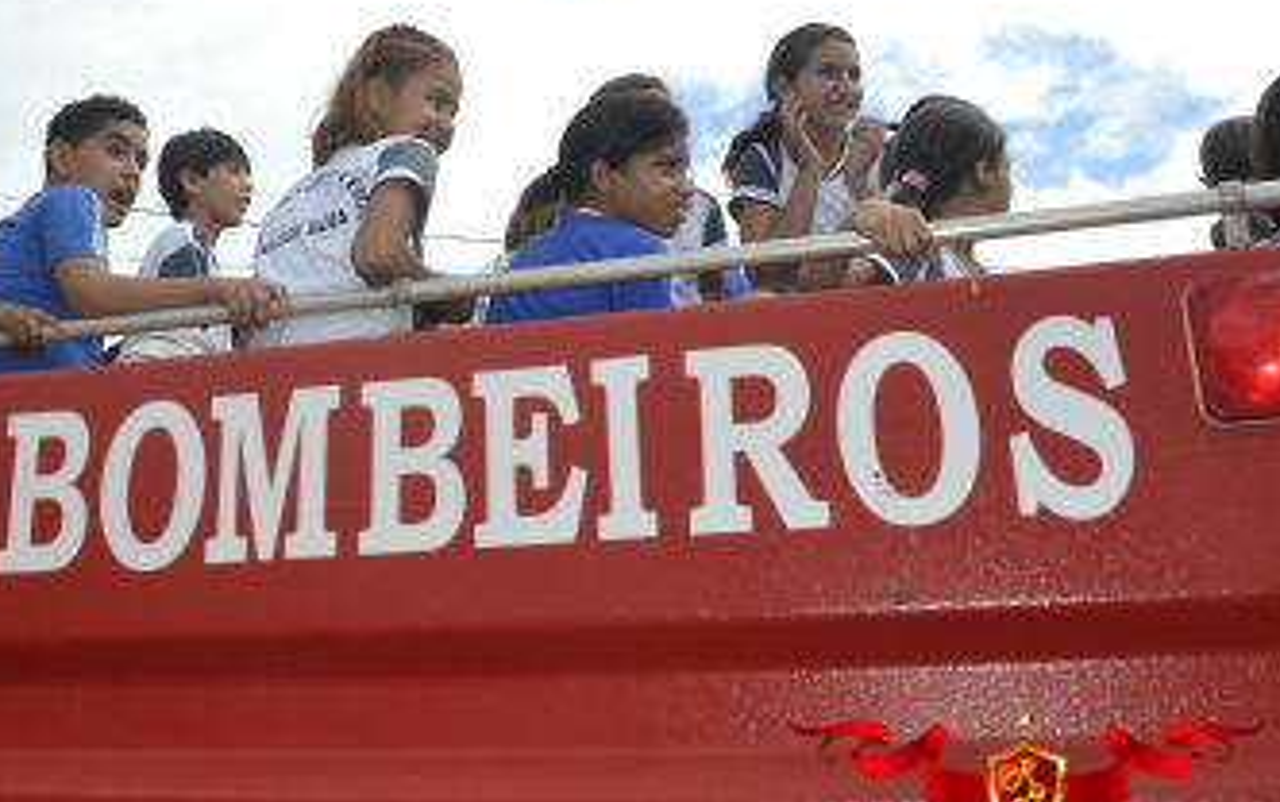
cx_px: 366
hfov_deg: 42.5
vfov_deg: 28.0
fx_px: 1606
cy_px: 337
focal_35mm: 46
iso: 100
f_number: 9
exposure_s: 1/200
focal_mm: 20
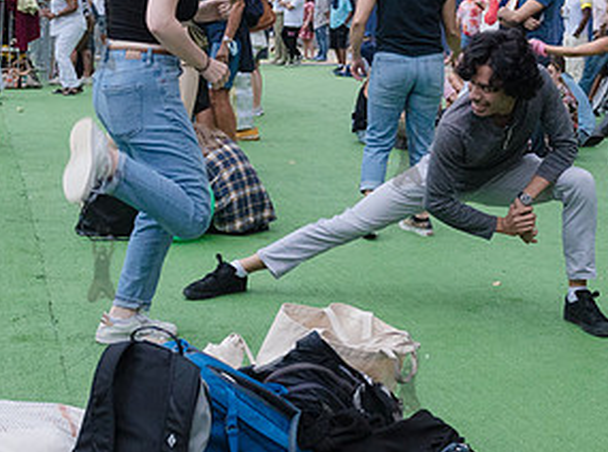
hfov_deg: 26.3
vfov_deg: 19.7
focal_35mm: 74
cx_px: 377
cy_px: 138
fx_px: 1296
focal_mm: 27
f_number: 4
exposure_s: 1/125
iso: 2500
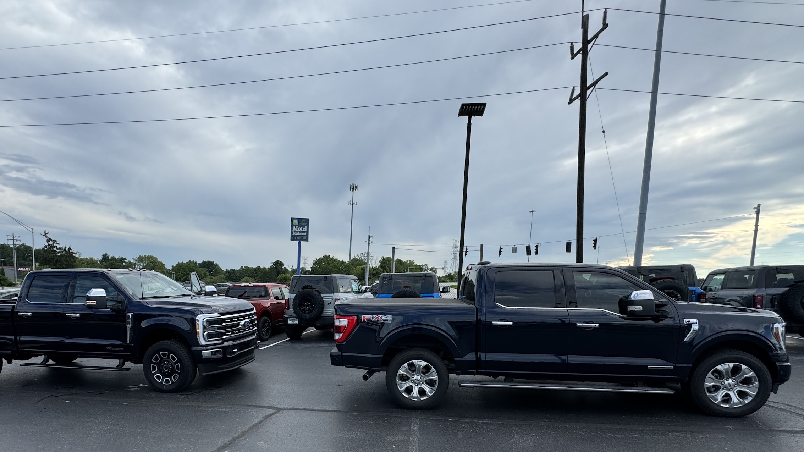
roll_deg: -2.1
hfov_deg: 89.1
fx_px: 405
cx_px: 352
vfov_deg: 56.3
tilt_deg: -6.4
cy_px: 321
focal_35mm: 19
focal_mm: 2.22
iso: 40
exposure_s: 1/812
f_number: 2.2
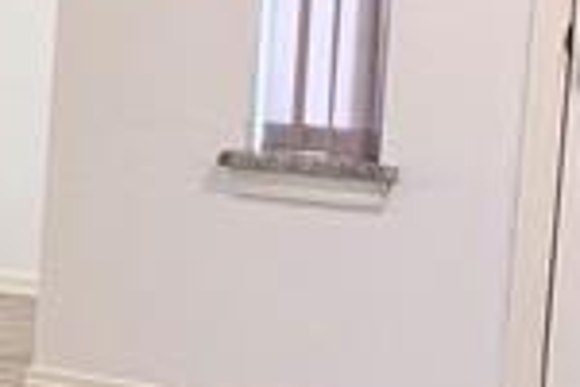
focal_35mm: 170
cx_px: -711
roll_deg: -1.7
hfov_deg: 10.7
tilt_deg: -5.7
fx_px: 2739
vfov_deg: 8.1
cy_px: 74
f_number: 1.78
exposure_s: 1/60
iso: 200
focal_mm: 6.76
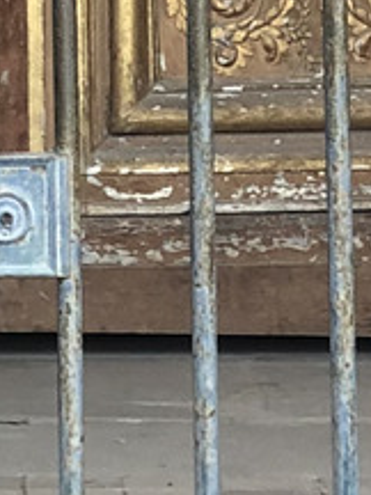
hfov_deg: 3.9
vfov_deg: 4.8
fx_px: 5502
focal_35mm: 385
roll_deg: +1.1
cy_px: -1201
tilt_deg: +8.1
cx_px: -78
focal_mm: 6
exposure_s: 1/60
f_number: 2.4
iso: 25
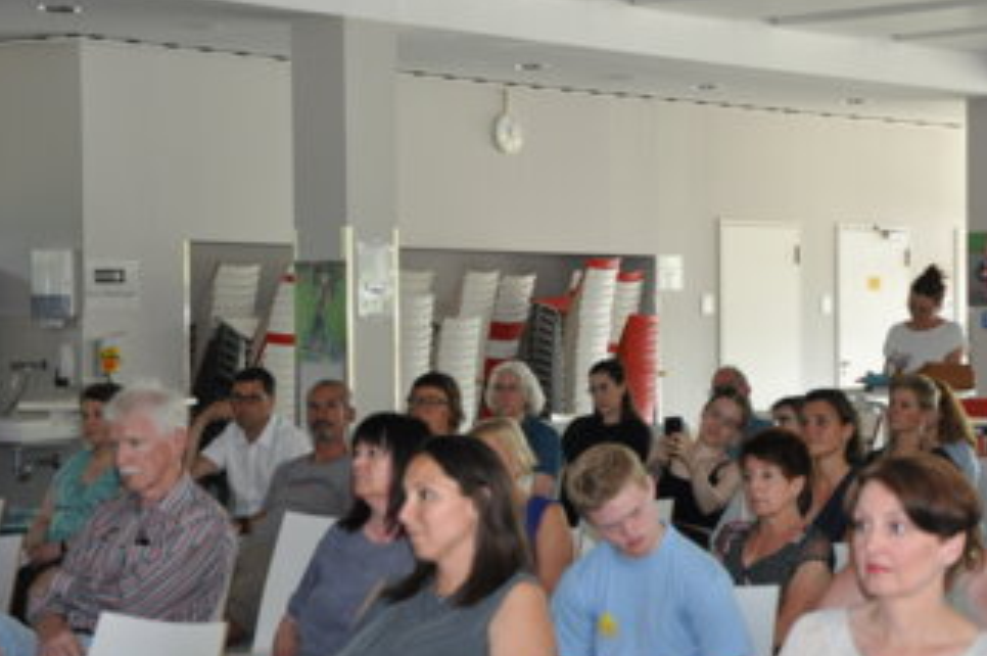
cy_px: 343
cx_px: 585
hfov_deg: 21.0
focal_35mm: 97
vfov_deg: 14.1
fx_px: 2657
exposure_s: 1/80
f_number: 5
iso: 800
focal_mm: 52
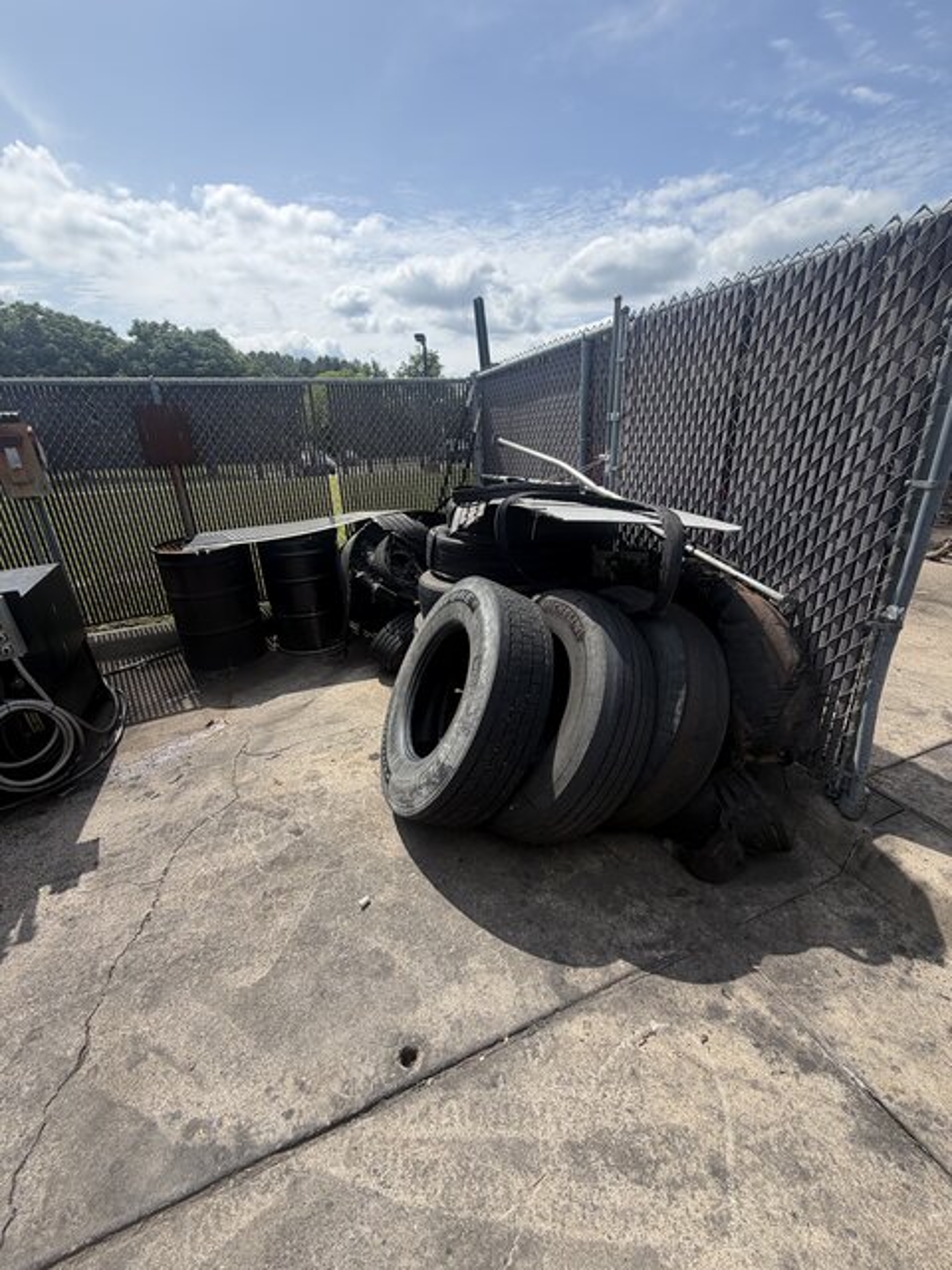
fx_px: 513
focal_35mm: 14
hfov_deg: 85.7
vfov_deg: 102.1
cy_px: 635
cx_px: 476
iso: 20
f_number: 2.2
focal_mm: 2.22
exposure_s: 1/770
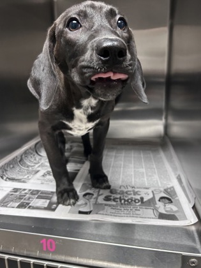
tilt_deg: -11.7
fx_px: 201
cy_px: 134
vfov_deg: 67.3
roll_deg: +0.3
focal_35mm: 26
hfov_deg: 53.1
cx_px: 100
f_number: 1.5
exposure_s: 1/60
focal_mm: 5.7
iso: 400
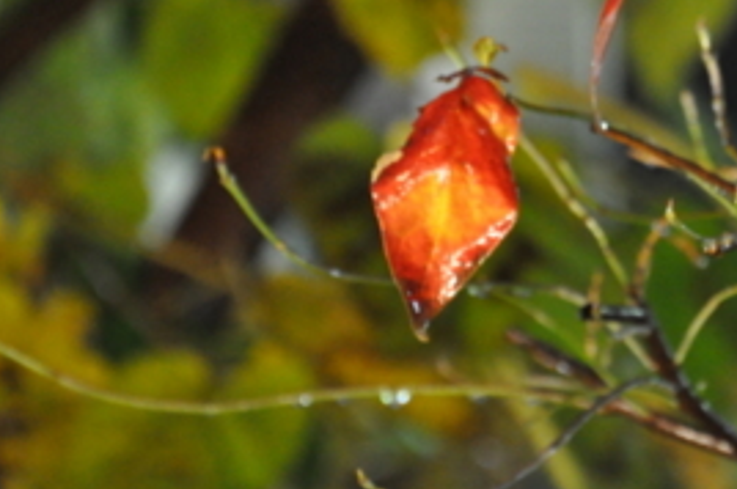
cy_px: 85
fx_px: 6010
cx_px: 638
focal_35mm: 294
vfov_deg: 4.7
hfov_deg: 7.0
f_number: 5.6
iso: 3200
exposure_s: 1/2.5
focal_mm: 105
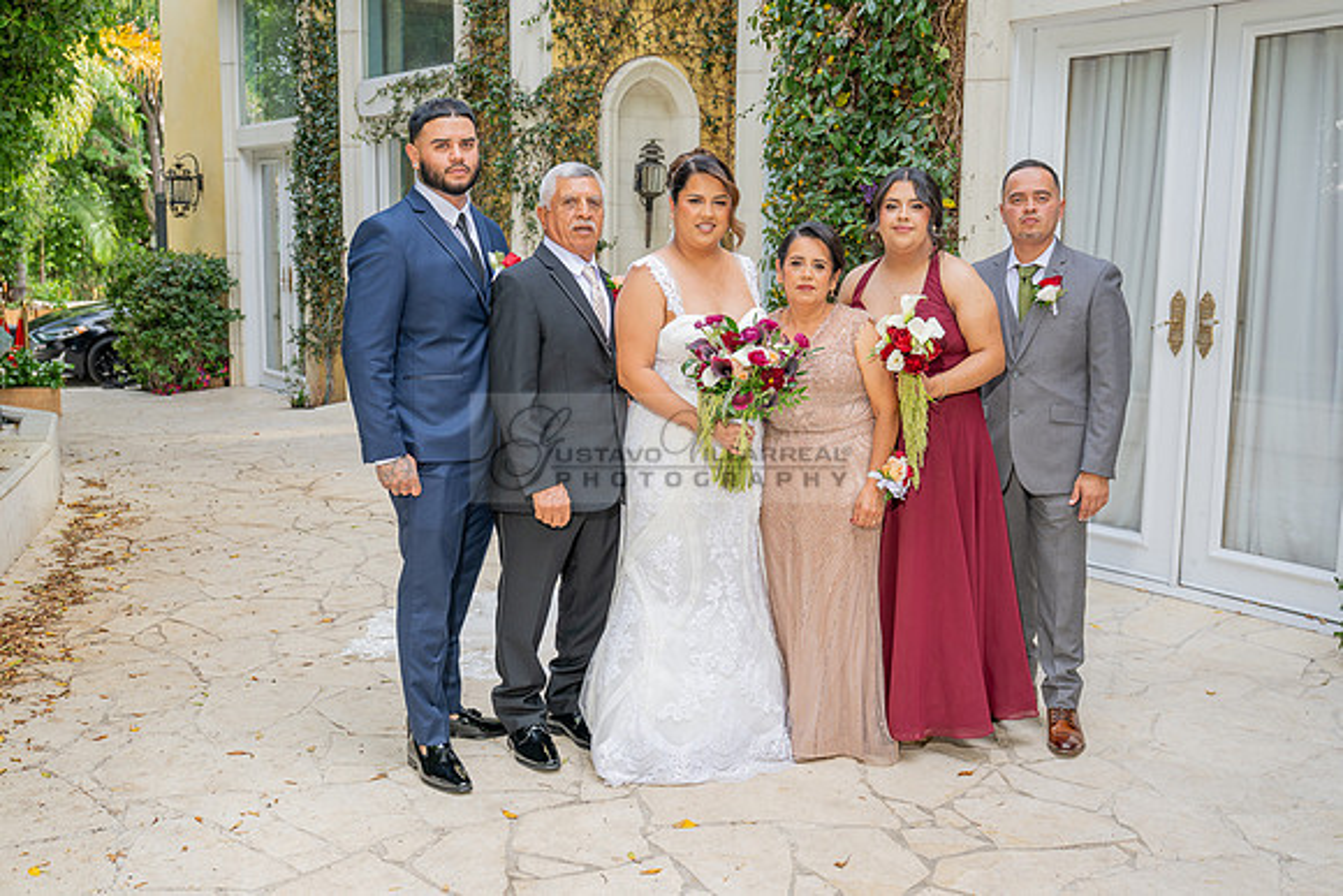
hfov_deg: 50.7
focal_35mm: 38
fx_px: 1418
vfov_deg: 35.1
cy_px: 448
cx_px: 672
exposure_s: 1/200
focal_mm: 38
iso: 200
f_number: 4.5
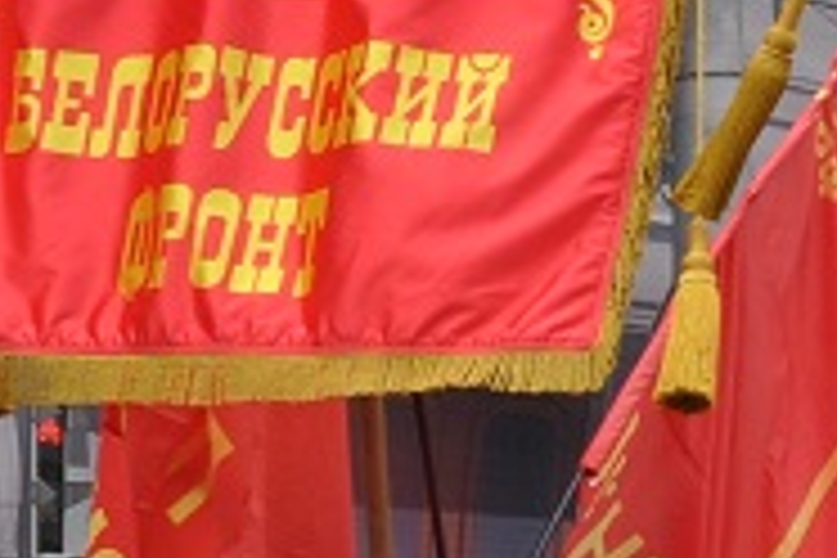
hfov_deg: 9.0
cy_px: 758
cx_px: -29
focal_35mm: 228
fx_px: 5301
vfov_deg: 6.0
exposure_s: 1/160
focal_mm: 22
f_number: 6.3
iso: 200
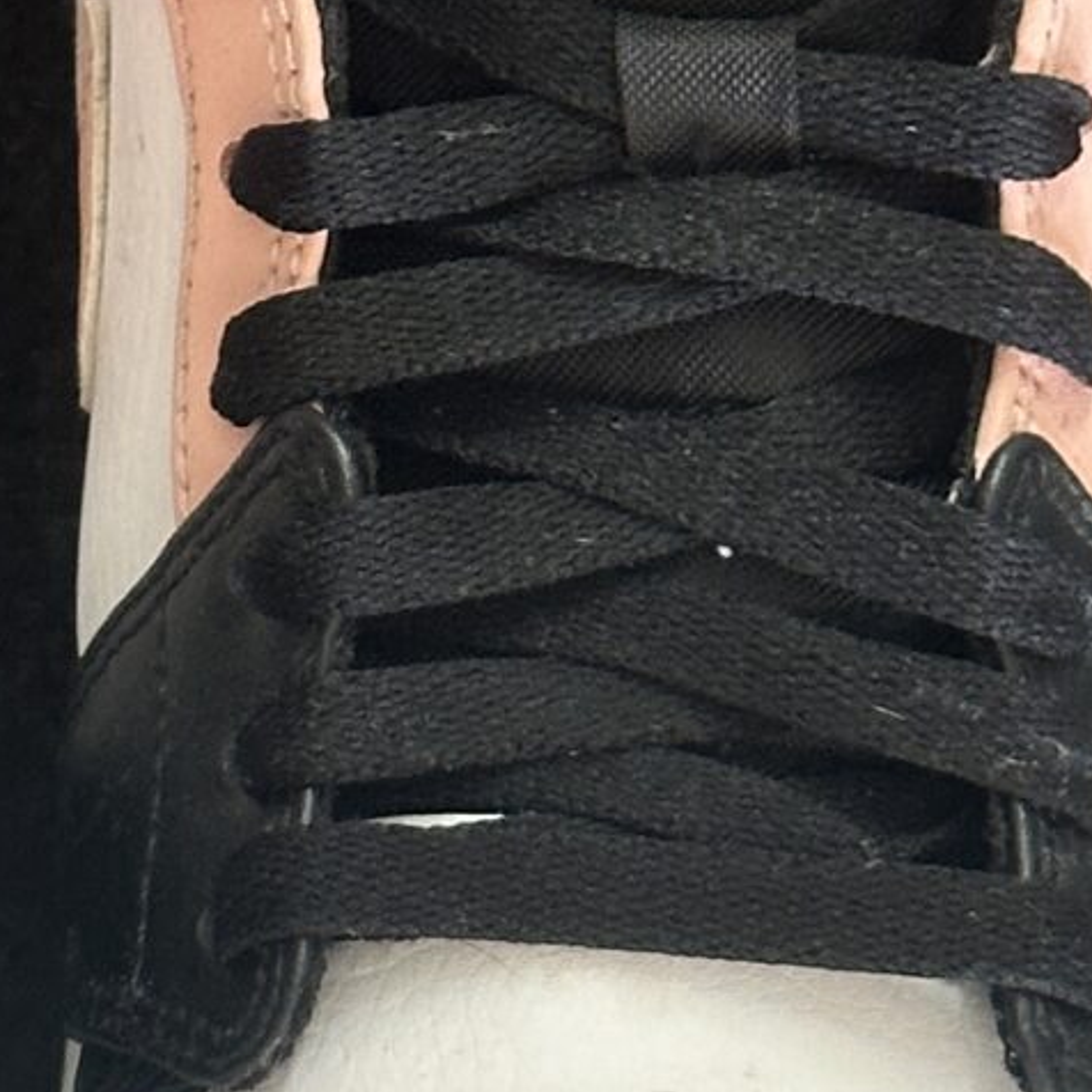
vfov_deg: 7.7
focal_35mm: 228
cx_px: -101
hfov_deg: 7.6
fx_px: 8137
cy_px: 450
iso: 200
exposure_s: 1/50
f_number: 1.78
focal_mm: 6.86
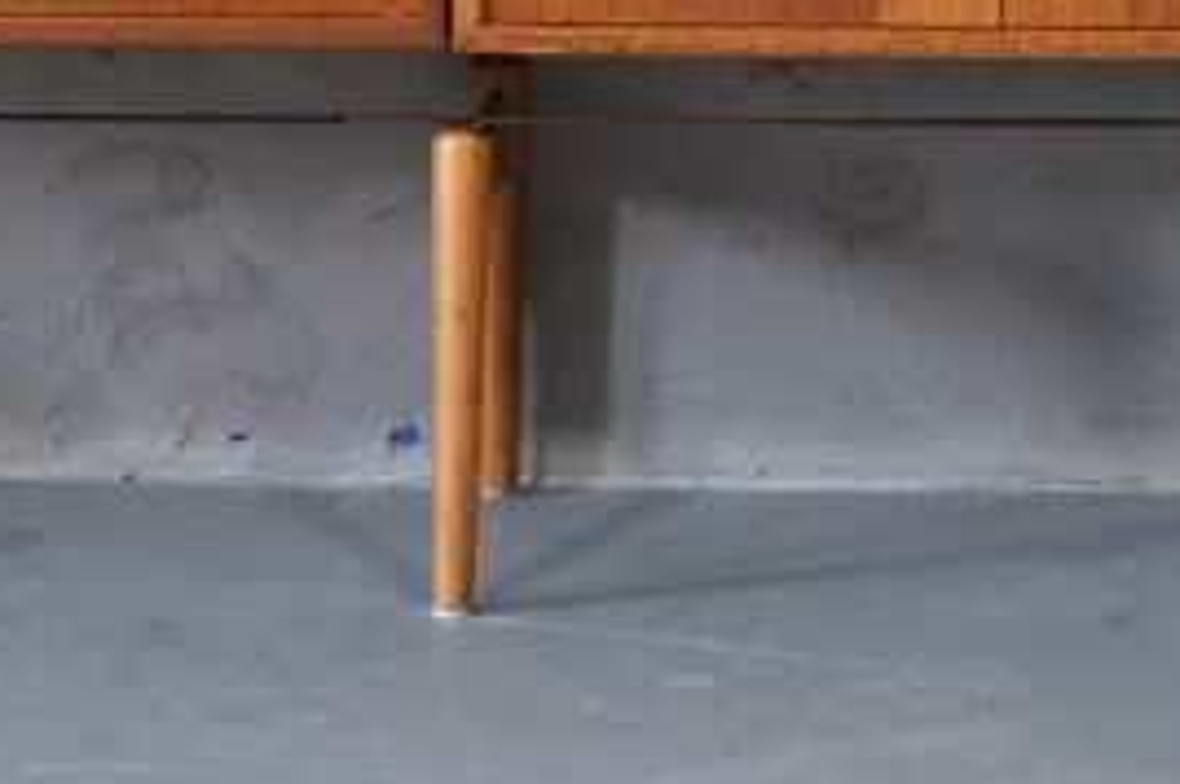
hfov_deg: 8.8
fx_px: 7628
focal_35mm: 233
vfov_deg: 5.7
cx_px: 1013
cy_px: -828
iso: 4000
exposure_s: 1/50
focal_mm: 32.5
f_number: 4
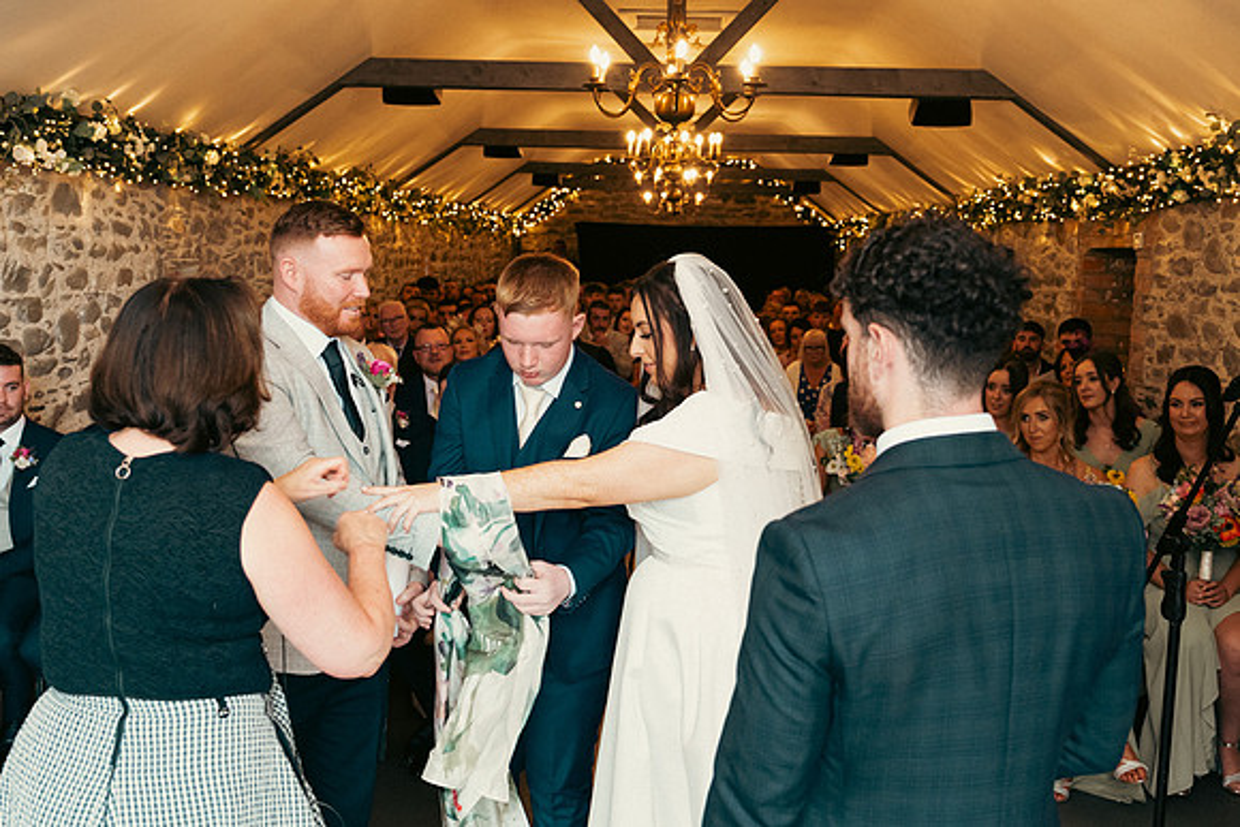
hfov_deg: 49.5
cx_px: 620
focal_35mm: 39
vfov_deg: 34.2
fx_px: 1344
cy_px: 414
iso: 1250
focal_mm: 26
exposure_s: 1/160
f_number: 3.5
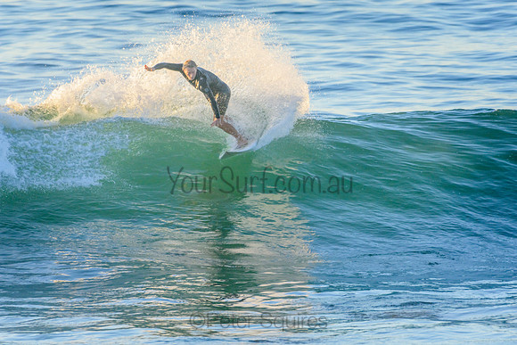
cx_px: 258
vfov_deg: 1.8
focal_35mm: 750
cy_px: 172
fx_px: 10776
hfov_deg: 2.7
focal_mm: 500
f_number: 5.6
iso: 640
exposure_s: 1/1250
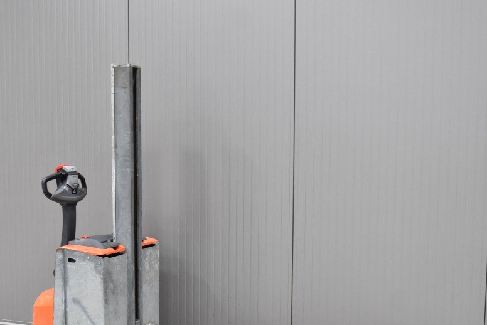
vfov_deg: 26.3
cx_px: 181
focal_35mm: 51
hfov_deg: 38.6
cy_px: 228
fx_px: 690
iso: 1600
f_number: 4.5
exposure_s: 1/50
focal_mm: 22
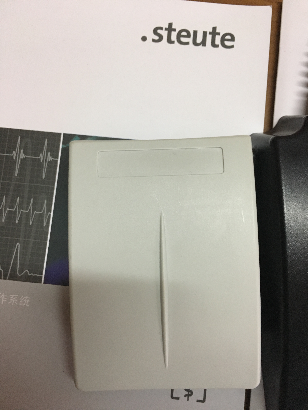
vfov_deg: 61.7
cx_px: 154
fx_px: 344
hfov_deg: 48.2
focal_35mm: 29
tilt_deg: -82.7
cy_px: 205
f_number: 2.2
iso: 200
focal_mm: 4.15
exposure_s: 1/33
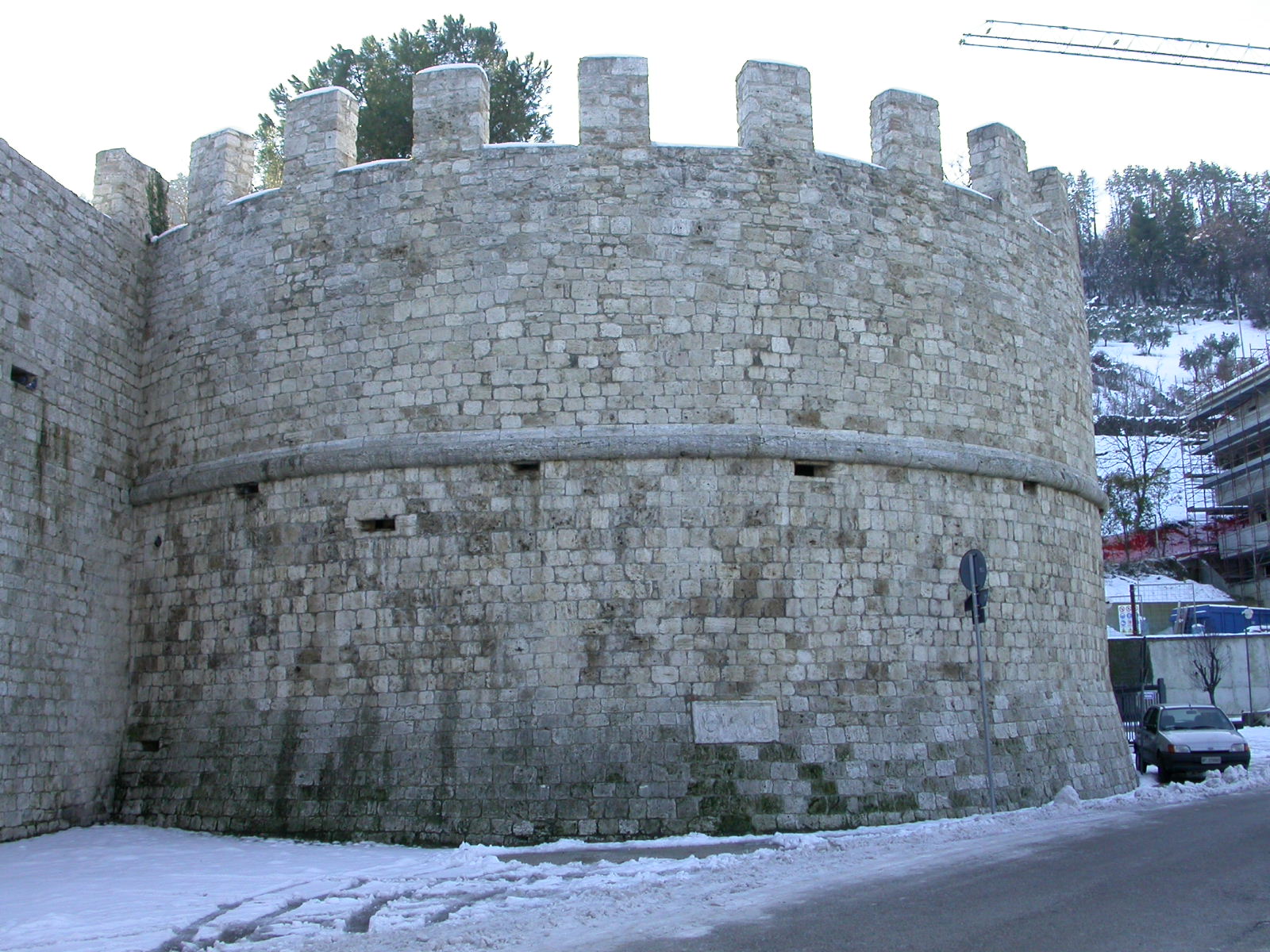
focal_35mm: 38
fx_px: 1394
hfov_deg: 49.0
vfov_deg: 37.7
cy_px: 476
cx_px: 635
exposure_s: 1/170
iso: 100
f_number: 5.3
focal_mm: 7.85
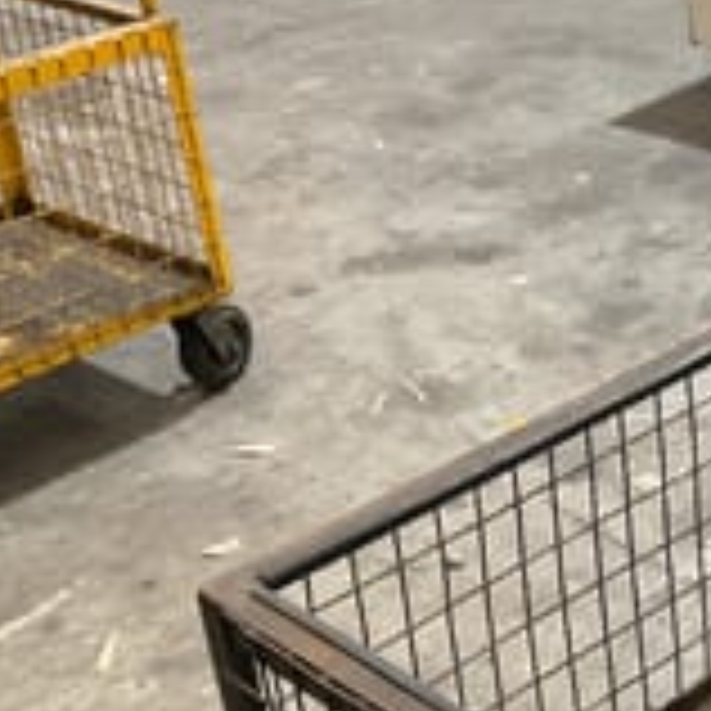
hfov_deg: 20.4
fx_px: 1882
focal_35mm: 81
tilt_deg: -33.1
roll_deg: +1.8
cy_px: 560
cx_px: 788
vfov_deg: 21.2
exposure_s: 1/40
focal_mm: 3
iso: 200
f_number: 1.8
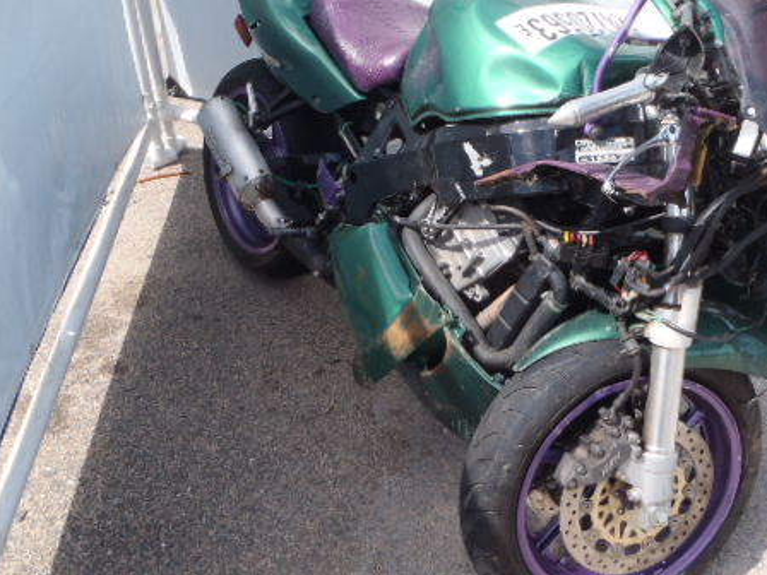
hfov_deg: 46.4
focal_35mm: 40
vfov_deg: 35.9
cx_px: 478
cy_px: 246
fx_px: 886
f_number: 4.5
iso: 80
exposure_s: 1/250
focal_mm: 5
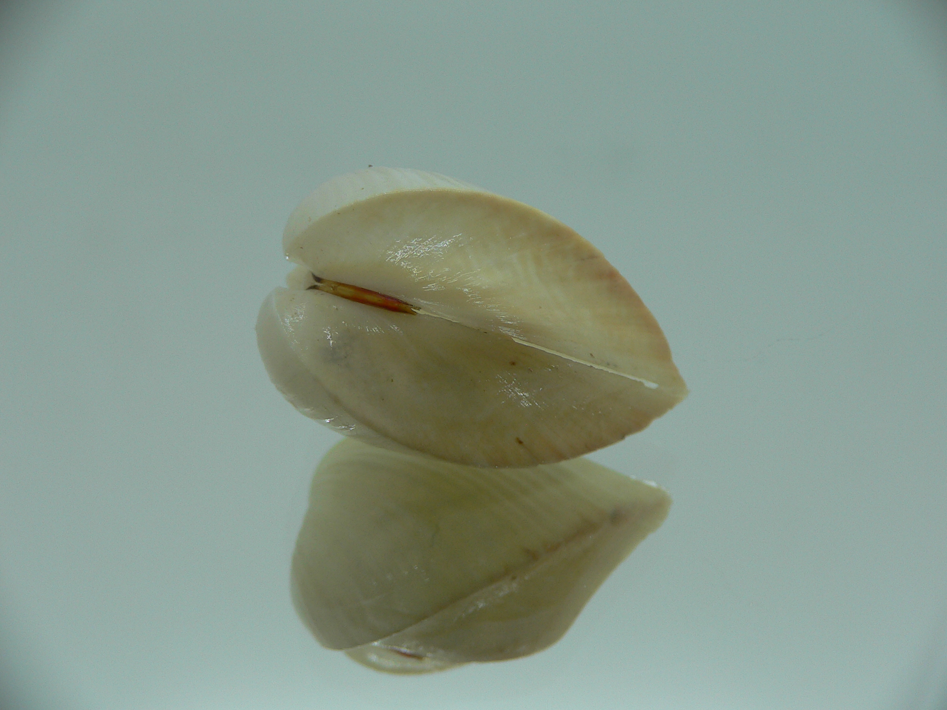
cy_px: 355
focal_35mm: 35
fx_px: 958
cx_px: 474
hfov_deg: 52.6
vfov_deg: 40.7
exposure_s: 1/60
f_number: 2.8
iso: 80
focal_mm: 4.6
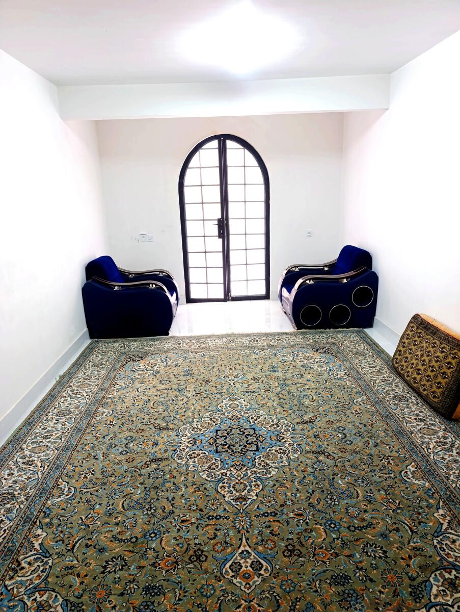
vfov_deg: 73.9
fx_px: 407
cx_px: 230
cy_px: 306
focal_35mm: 23
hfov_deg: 59.0
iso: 500
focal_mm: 6.14
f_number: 1.6
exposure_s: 1/100
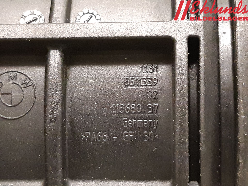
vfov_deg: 53.1
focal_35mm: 26
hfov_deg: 67.3
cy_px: 93
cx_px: 124
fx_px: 186
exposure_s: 1/25
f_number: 1.7
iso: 500
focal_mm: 3.93
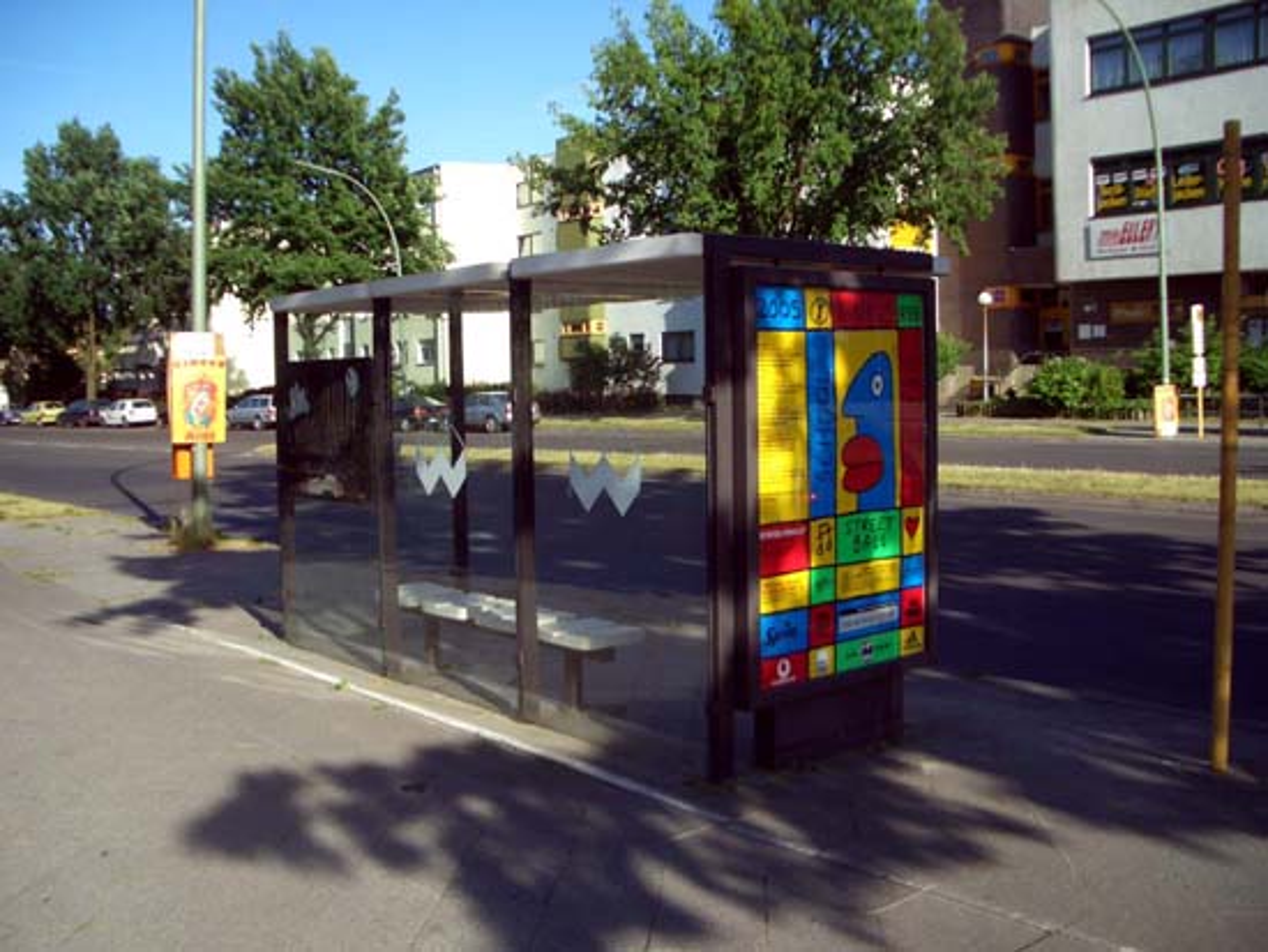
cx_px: 634
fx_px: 1283
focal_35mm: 35
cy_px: 476
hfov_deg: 52.6
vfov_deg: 40.7
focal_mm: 5.8
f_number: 2.6
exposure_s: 1/800
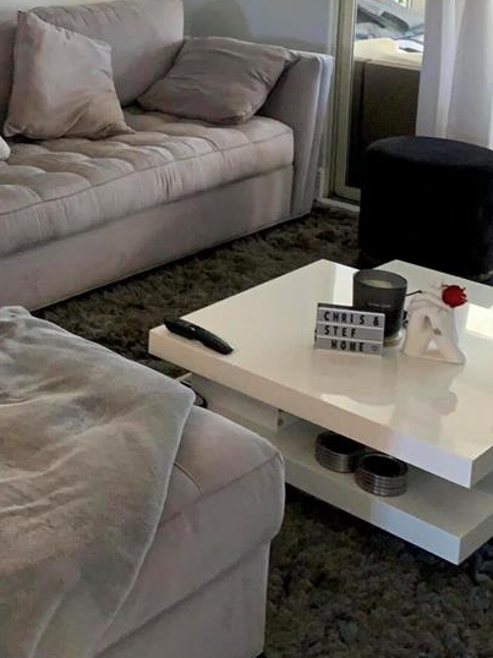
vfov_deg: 31.5
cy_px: 54
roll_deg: -0.9
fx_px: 1102
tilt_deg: -8.4
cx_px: -10
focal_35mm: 58
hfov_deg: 24.0
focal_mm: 4.25
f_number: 1.8
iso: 320
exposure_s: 1/60
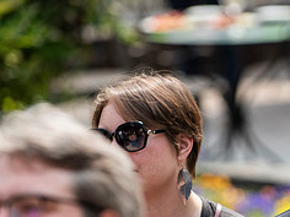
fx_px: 3468
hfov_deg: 4.8
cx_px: 292
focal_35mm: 414
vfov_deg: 3.6
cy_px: 207
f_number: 3.5
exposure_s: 1/1600
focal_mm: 175
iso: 400
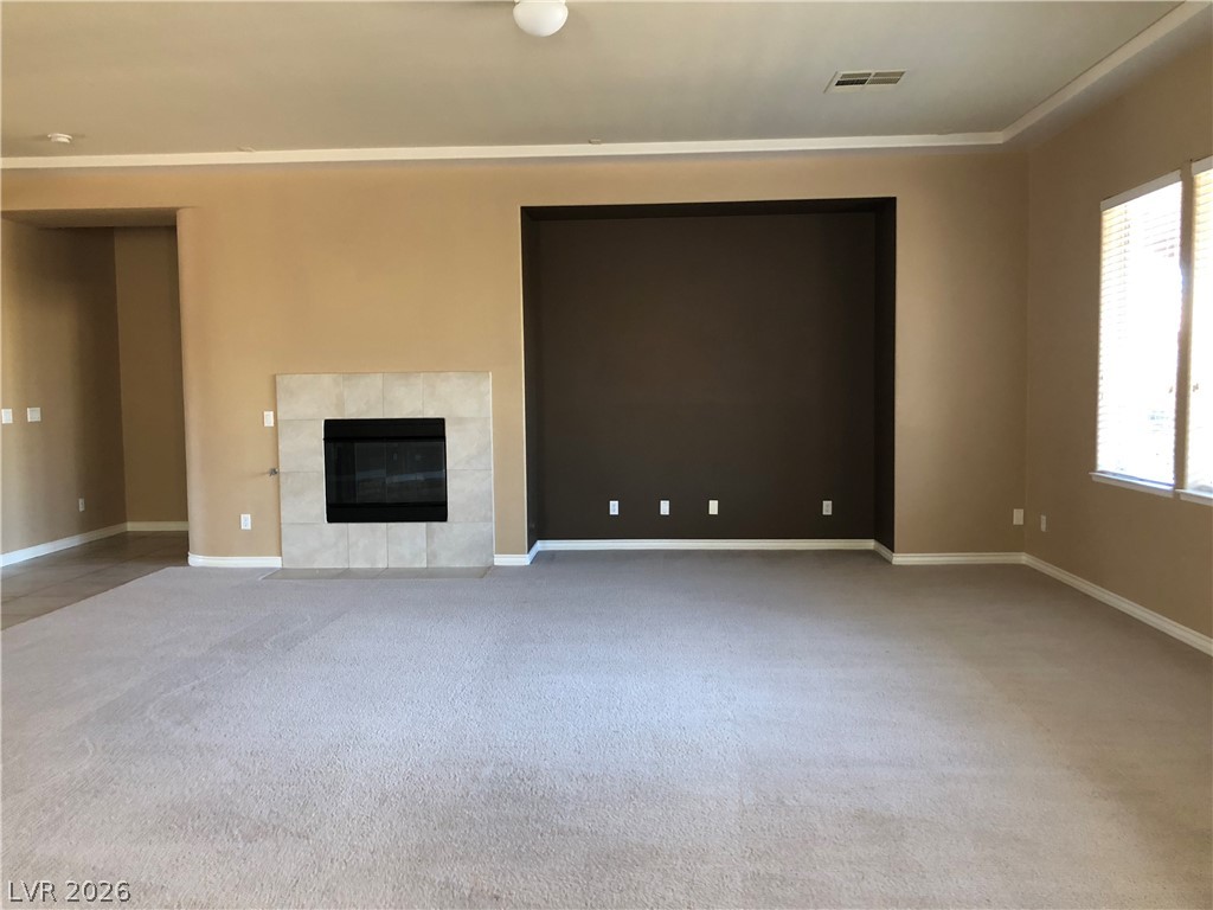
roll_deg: +1.2
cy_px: 455
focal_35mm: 28
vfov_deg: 49.7
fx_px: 981
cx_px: 606
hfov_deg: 63.4
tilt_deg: -5.8
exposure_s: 1/15
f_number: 1.8
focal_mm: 3.99
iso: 64
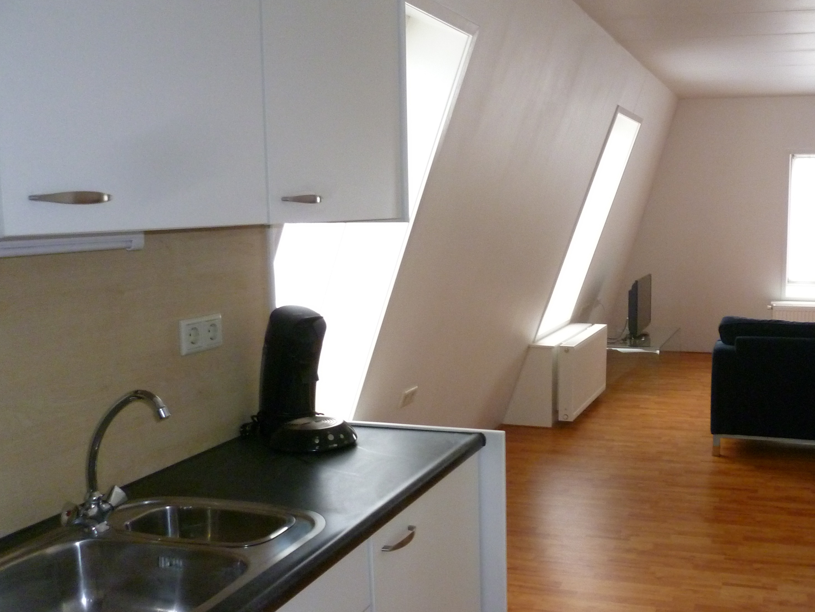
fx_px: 895
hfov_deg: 48.3
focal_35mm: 38
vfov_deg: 37.7
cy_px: 334
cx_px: 533
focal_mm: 5
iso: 320
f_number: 2.8
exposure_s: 1/30
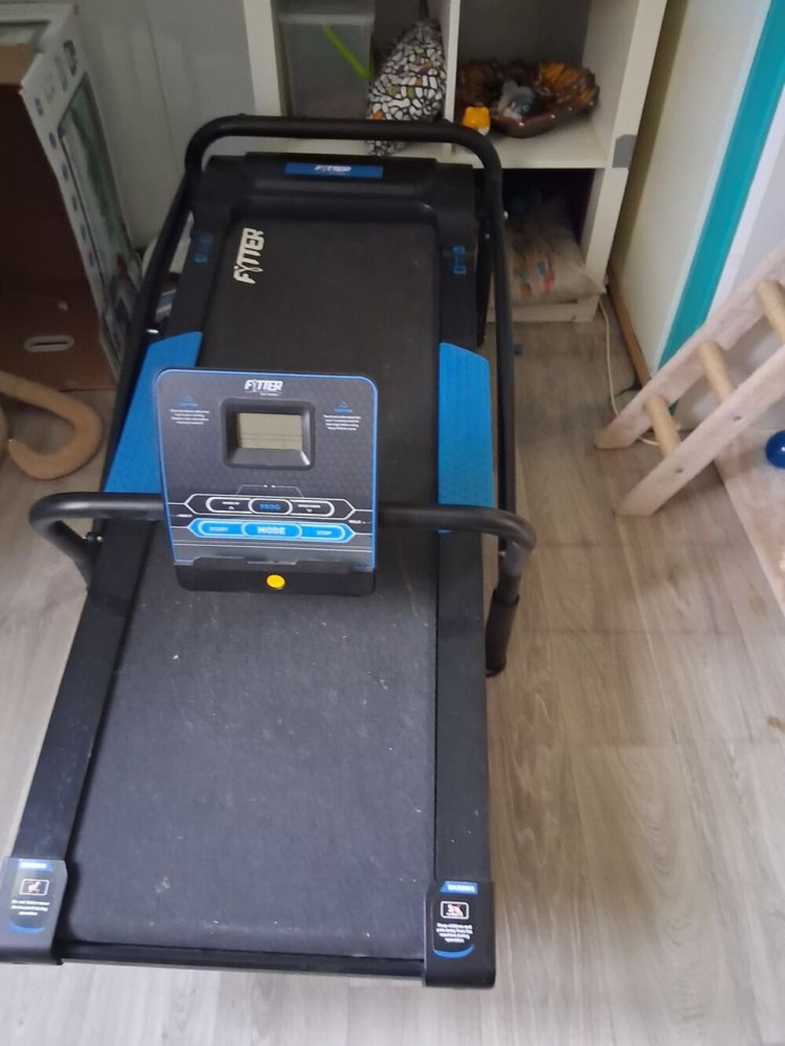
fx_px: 786
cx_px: 392
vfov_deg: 67.3
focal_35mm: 26
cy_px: 523
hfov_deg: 53.1
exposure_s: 1/25
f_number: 1.8
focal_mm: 3.98
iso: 800
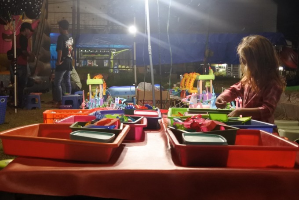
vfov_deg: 21.9
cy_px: 100
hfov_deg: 32.4
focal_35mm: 62
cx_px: 150
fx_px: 515
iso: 1600
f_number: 5
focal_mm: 23.1
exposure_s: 1/30
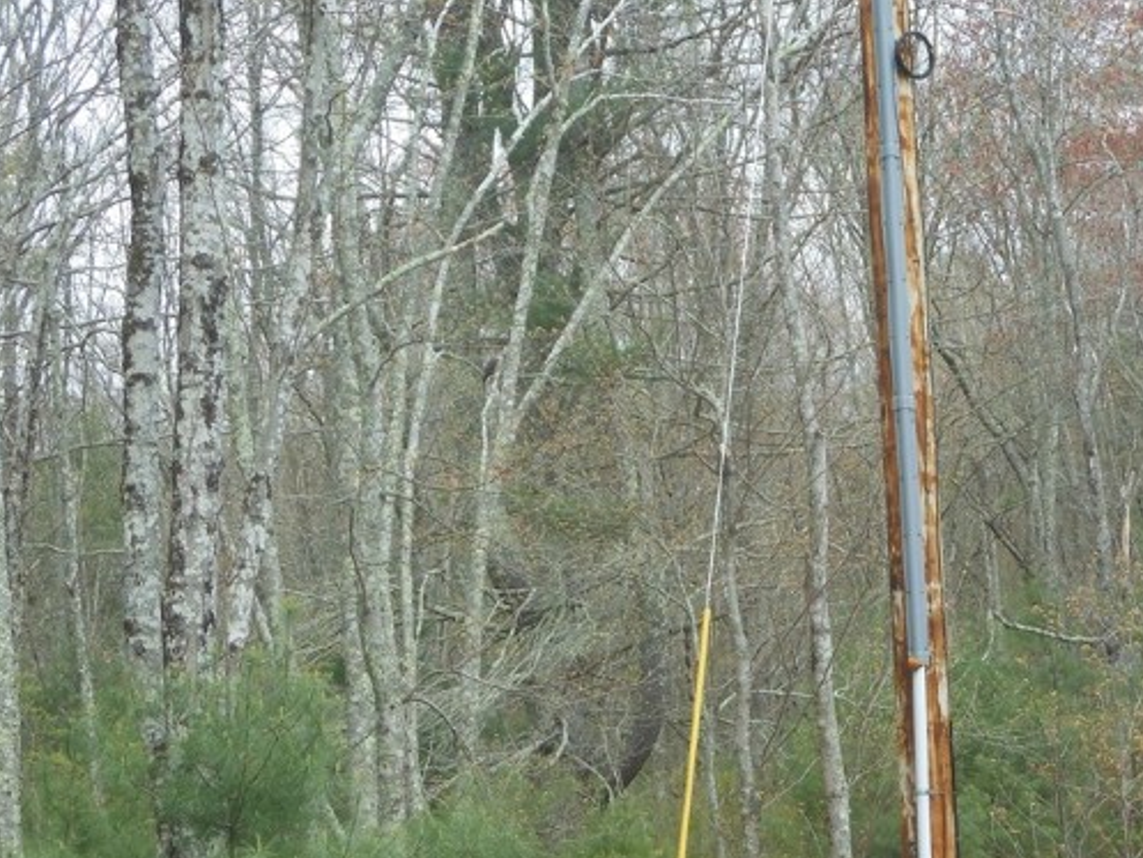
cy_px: 653
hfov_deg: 19.2
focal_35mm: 102
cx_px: 649
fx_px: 3369
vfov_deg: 14.4
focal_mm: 11.7
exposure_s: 1/125
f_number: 4.3
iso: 80
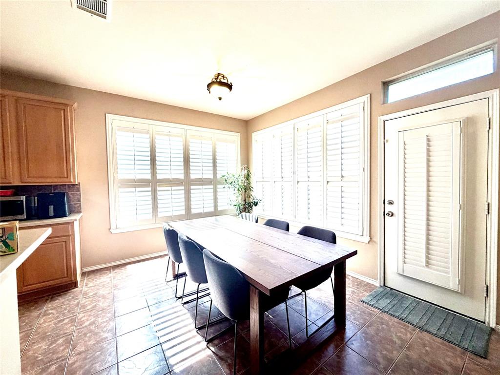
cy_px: 188
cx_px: 250
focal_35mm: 14
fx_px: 202
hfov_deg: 102.1
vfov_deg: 85.7
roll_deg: +0.8
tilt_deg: -1.5
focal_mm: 2.22
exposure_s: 1/120
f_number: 2.2
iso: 250
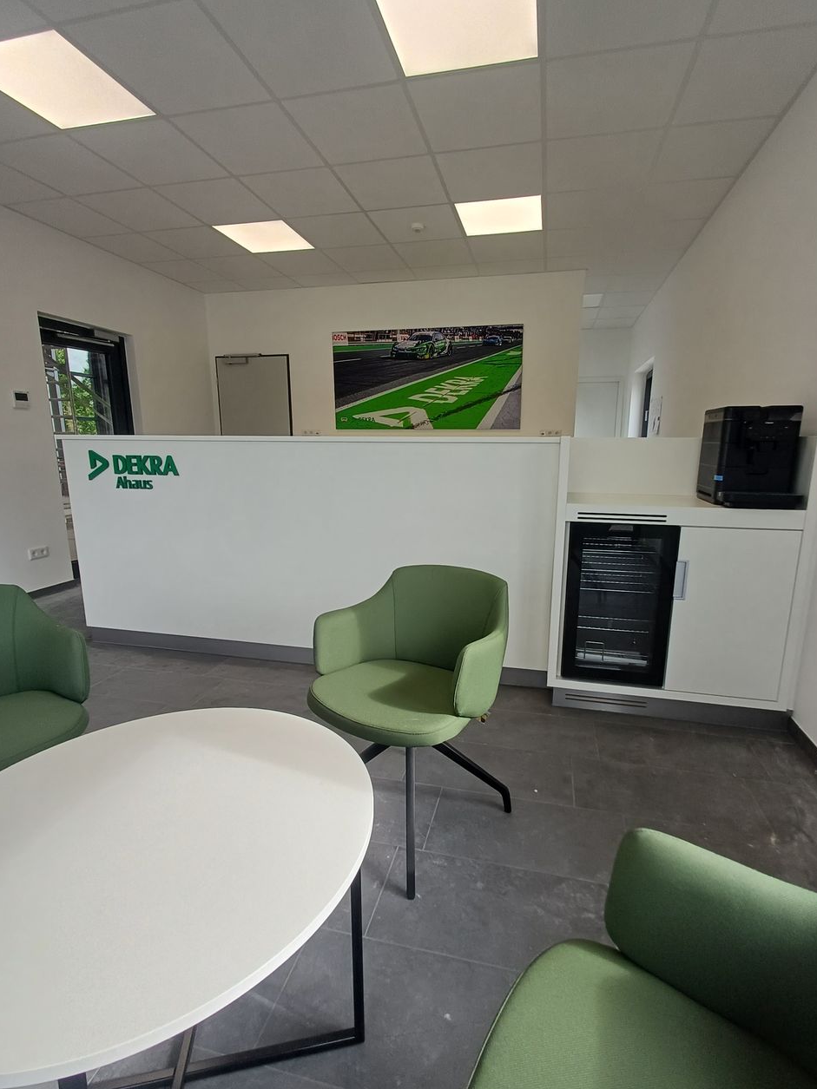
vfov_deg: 91.0
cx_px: 416
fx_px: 535
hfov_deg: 74.7
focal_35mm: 17
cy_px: 550
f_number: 2.2
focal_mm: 1.64
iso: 40
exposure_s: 1/163
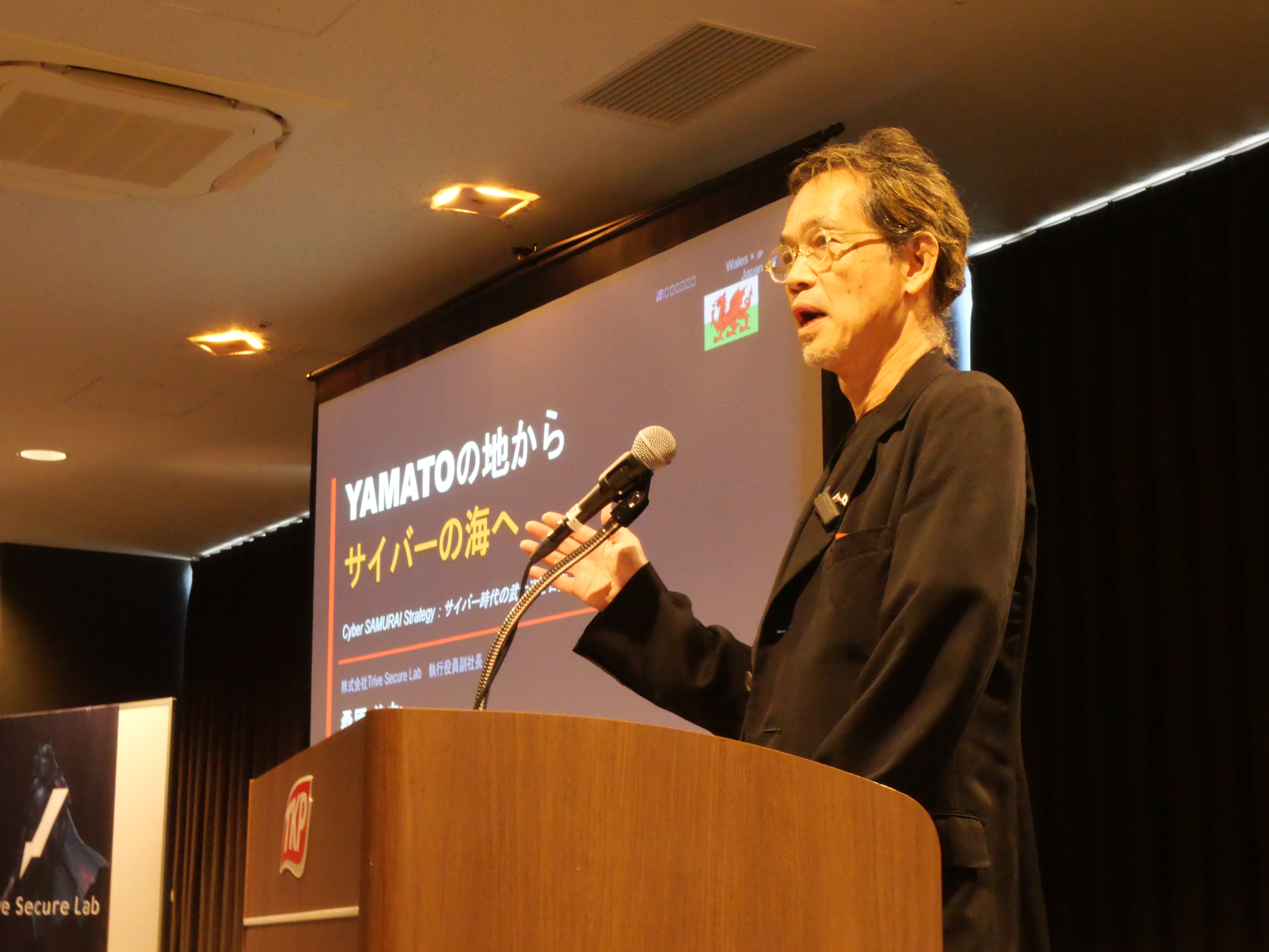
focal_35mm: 64
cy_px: 476
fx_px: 2346
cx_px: 634
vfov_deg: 22.9
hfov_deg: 30.3
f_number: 18
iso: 6400
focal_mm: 32
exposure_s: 1/13
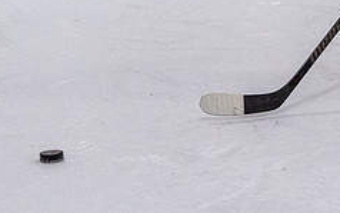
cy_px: -161
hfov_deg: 8.7
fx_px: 2188
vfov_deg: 5.5
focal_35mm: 236
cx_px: 506
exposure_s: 1/800
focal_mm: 43
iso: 2000
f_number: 3.2
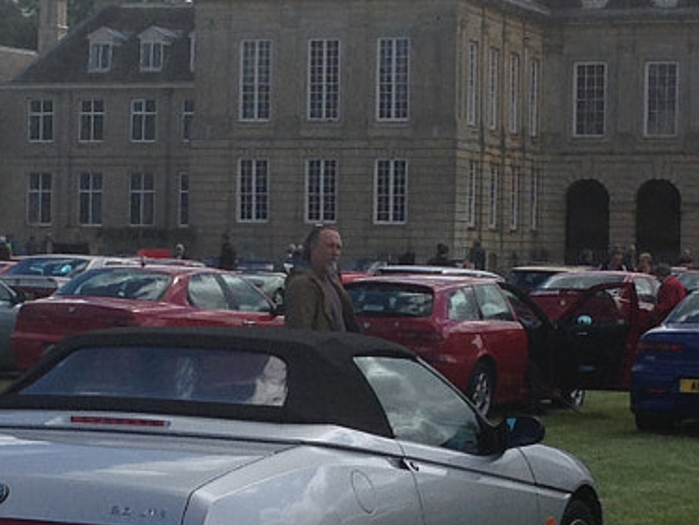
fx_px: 2849
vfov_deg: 10.5
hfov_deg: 14.0
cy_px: 299
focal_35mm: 141
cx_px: 338
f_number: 2.4
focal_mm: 4.12
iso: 50
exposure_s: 1/2262
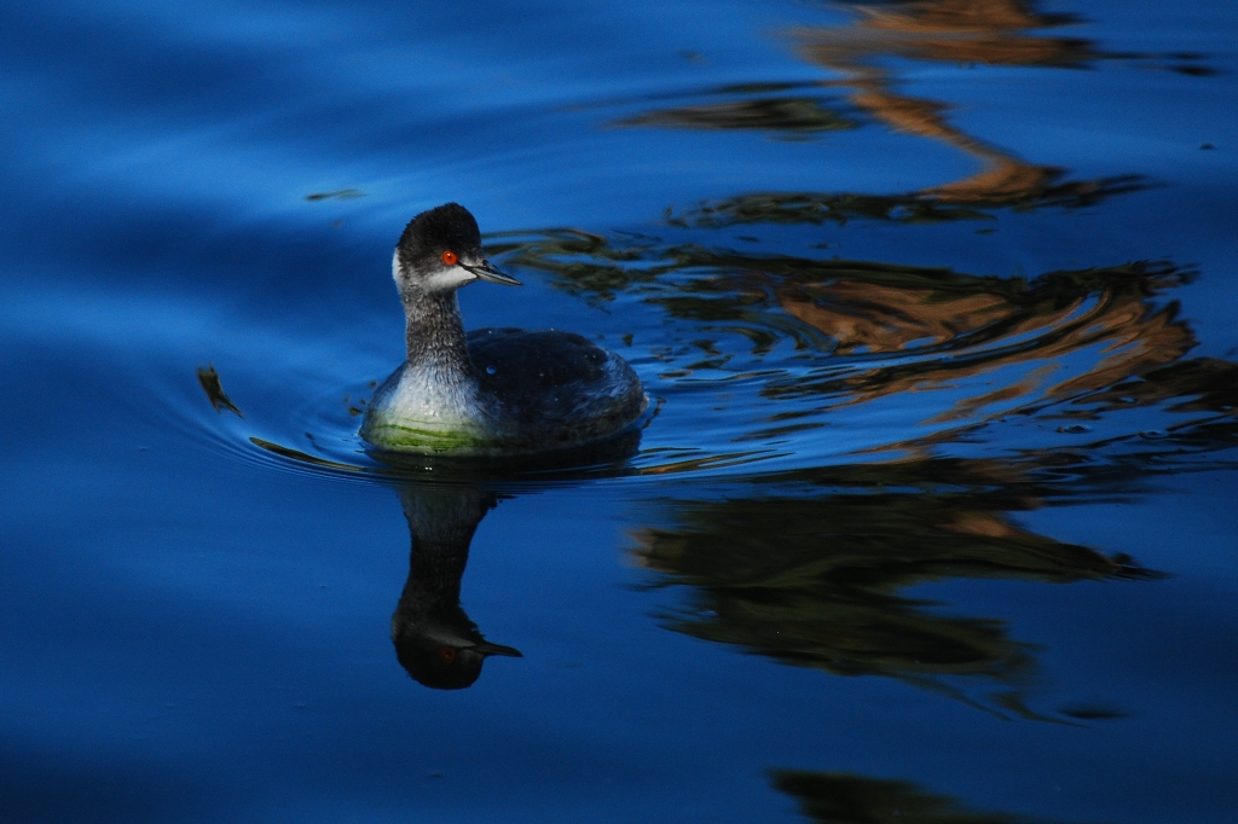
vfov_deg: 4.6
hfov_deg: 6.9
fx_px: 10313
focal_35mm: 300
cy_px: 412
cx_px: 619
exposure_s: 1/1000
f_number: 5.6
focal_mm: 200
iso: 400
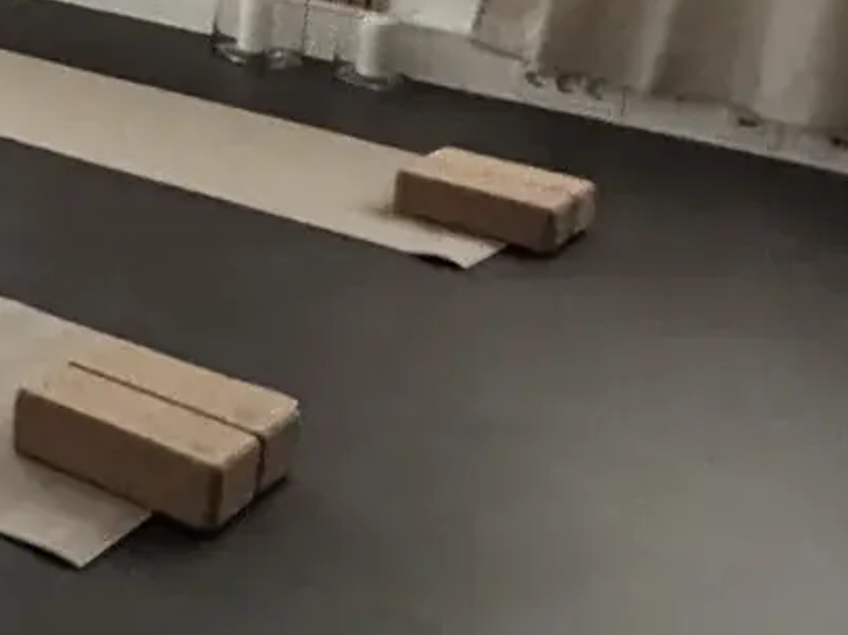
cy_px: -250
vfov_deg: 22.8
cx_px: -663
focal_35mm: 55
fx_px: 1347
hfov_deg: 22.1
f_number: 2.2
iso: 640
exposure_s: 1/60
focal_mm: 2.22
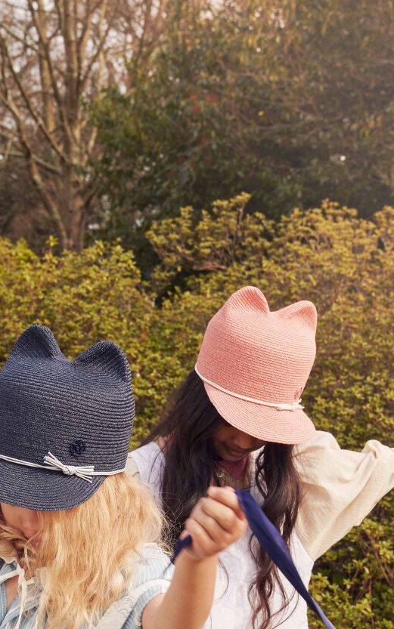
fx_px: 1271
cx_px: 67
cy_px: 523
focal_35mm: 74
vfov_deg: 27.2
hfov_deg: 17.5
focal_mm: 42
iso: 500
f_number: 9
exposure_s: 1/640
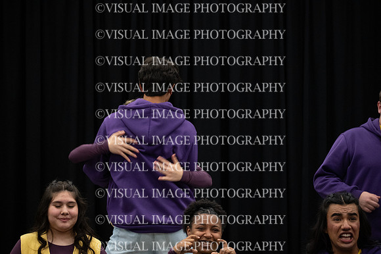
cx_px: 190
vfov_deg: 7.6
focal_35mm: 180
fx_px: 1904
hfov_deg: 11.4
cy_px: 127
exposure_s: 1/160
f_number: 6.3
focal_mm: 180
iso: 8000
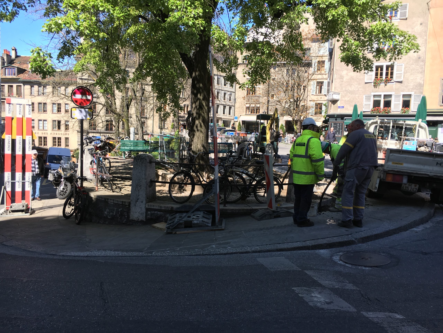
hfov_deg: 61.7
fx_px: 371
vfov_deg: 48.2
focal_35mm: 29
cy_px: 166
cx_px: 222
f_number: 2.2
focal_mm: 4.15
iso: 25
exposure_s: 1/601
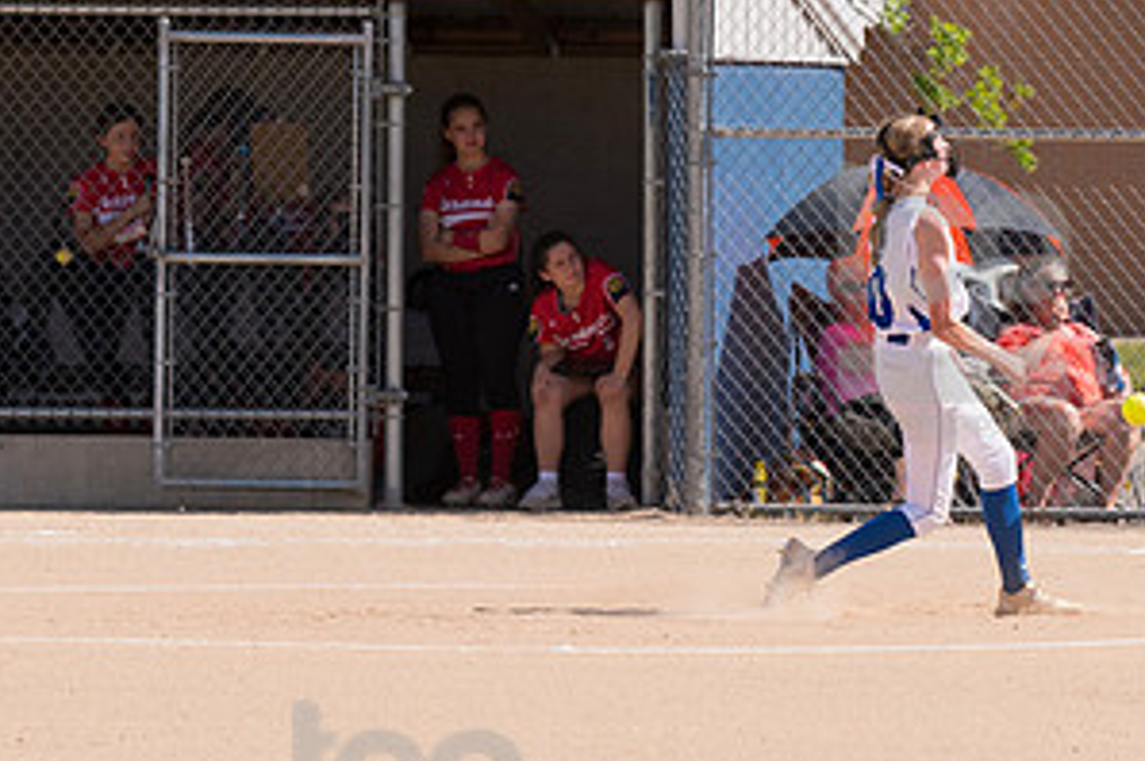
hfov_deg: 3.5
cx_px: 953
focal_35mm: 584
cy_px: 300
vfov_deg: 2.3
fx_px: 18554
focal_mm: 200
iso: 320
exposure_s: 1/1600
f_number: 5.6
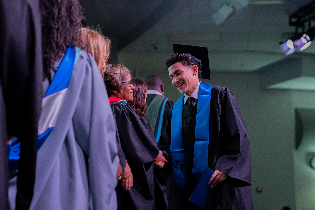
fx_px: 613
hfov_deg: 28.8
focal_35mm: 70
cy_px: 105
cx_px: 158
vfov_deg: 19.5
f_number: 2.8
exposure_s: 1/125
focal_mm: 70
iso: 2500
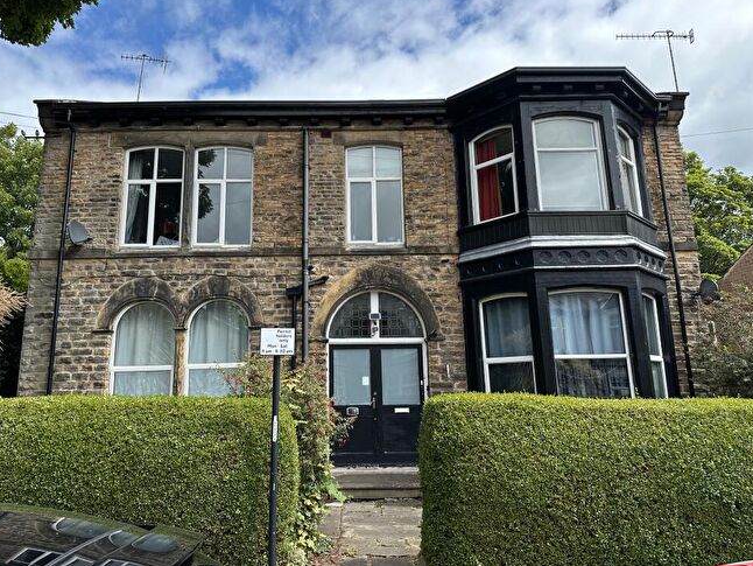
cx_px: 352
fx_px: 566
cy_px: 262
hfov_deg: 67.2
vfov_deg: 53.0
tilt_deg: +13.1
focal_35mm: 26
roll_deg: +0.9
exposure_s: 1/2591
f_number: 1.78
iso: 80
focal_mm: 6.86
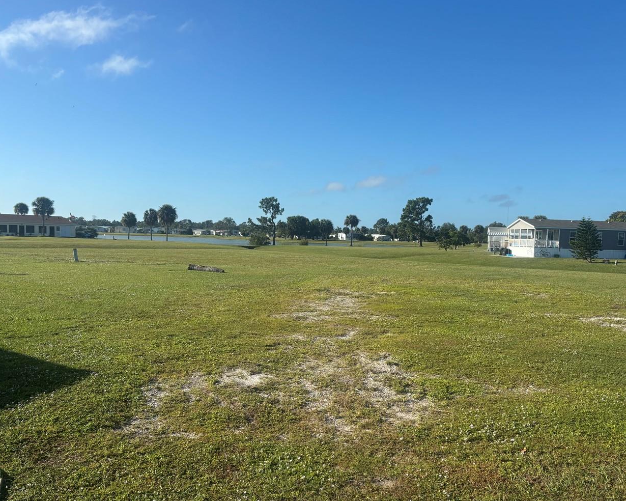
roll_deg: -2.8
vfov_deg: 44.5
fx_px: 611
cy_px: 278
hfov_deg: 54.0
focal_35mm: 33
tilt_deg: -5.0
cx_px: 355
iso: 50
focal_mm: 5.96
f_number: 1.6
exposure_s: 1/3413
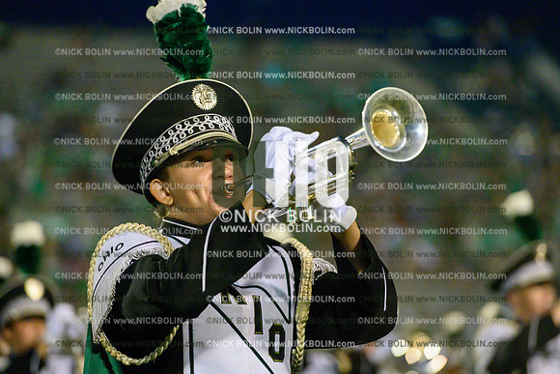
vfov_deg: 6.9
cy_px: 187
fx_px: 3112
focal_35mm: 200
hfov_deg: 10.3
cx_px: 280
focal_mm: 200
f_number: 4
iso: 10000
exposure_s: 1/1600
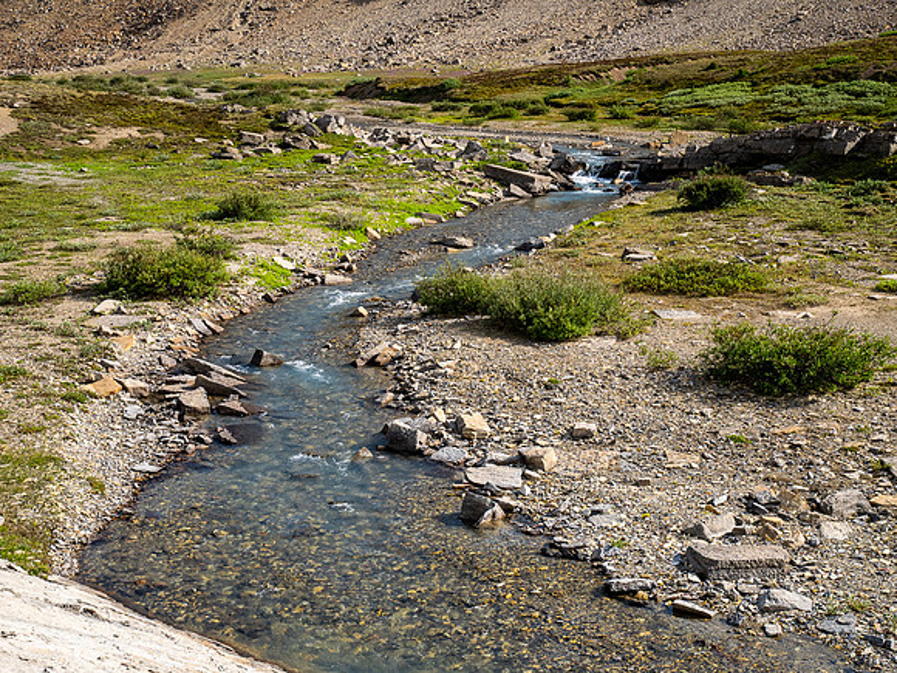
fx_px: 1399
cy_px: 336
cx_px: 448
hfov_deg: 35.5
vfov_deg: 27.0
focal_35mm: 54
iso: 200
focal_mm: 27
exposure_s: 1/125
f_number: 8
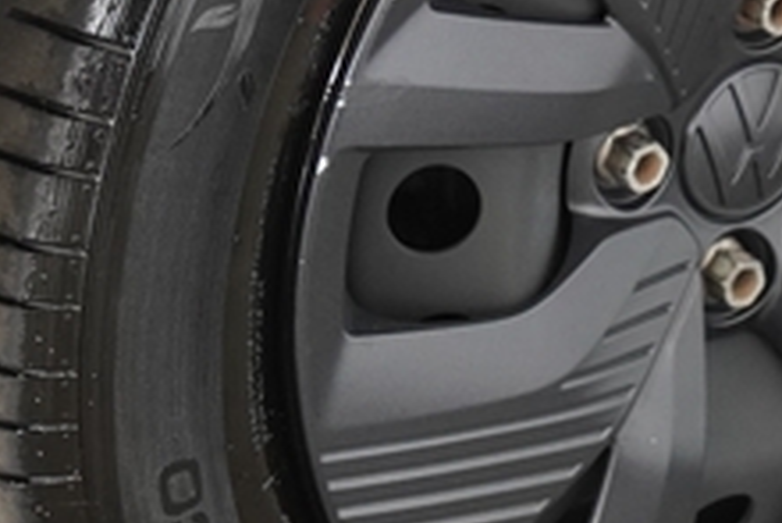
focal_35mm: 377
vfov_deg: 3.6
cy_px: -84
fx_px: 8194
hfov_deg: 5.5
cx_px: 650
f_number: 4
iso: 500
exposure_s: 1/160
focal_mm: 54
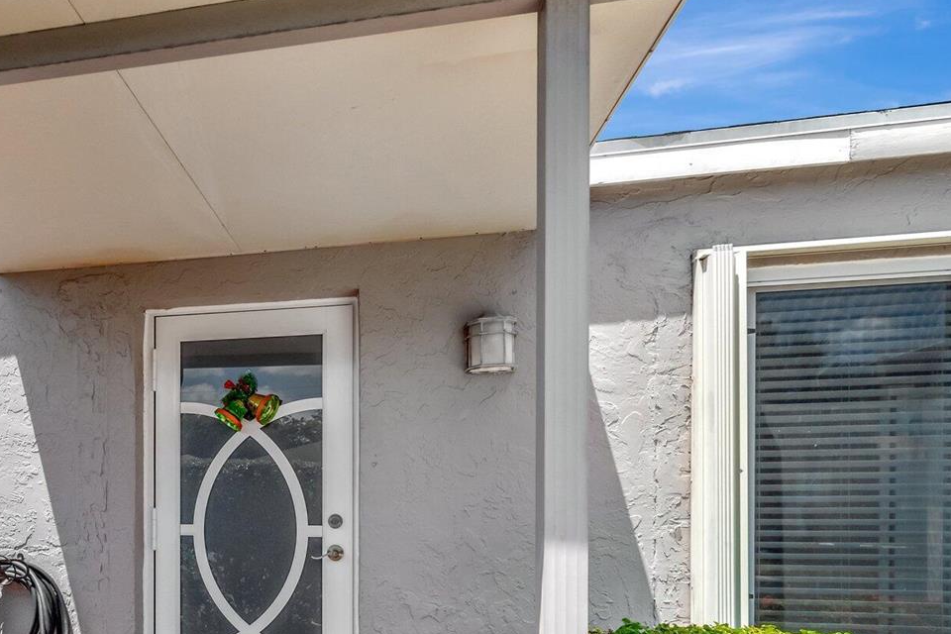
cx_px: 226
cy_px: 500
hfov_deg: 66.6
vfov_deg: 48.6
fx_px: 660
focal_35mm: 25
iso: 1100
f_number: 8
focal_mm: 10
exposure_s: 1/800
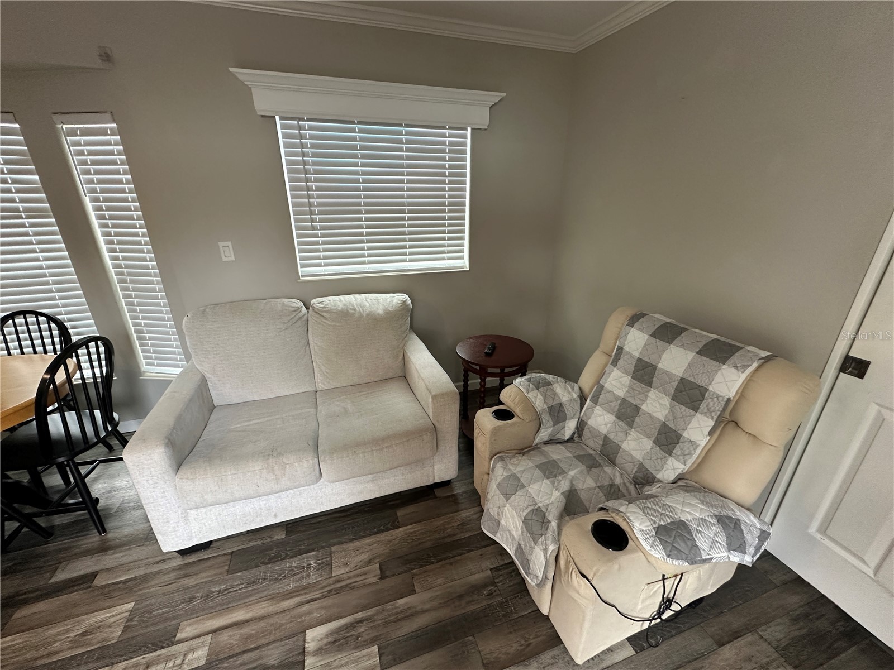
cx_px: 447
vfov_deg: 85.7
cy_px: 335
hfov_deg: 102.1
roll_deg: +0.1
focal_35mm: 14
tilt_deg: -20.8
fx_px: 362
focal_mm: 2.22
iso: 200
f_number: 2.2
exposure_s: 1/60
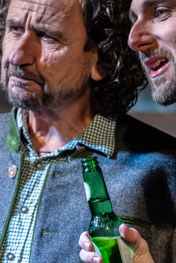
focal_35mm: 628
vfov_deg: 3.3
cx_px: 126
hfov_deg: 2.2
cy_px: 158
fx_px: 4600
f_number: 5
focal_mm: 260
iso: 1100
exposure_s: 1/125
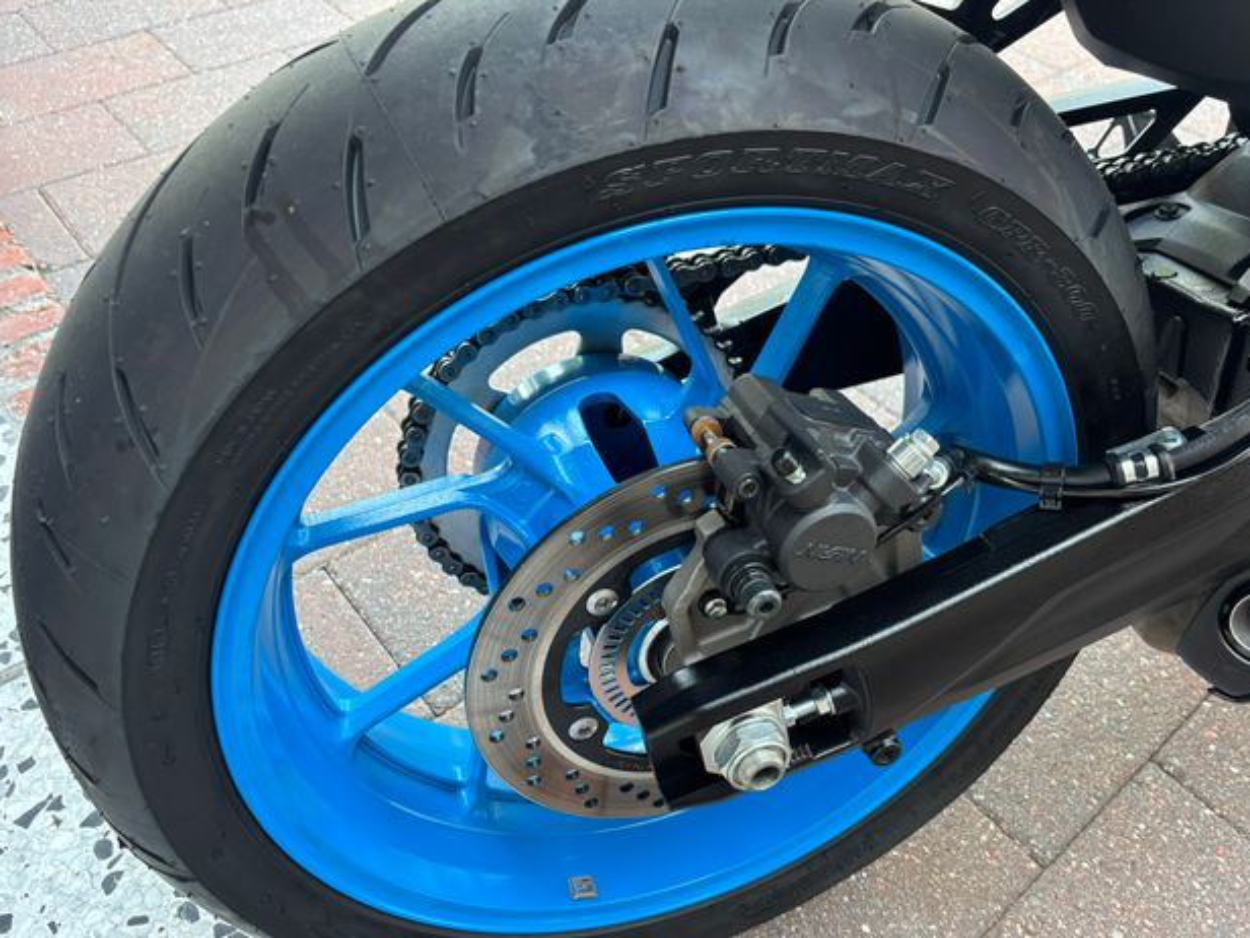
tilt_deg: -46.8
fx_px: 975
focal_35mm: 27
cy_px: 483
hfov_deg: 65.3
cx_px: 631
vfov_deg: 51.3
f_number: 1.6
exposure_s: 1/84
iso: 125
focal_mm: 5.96
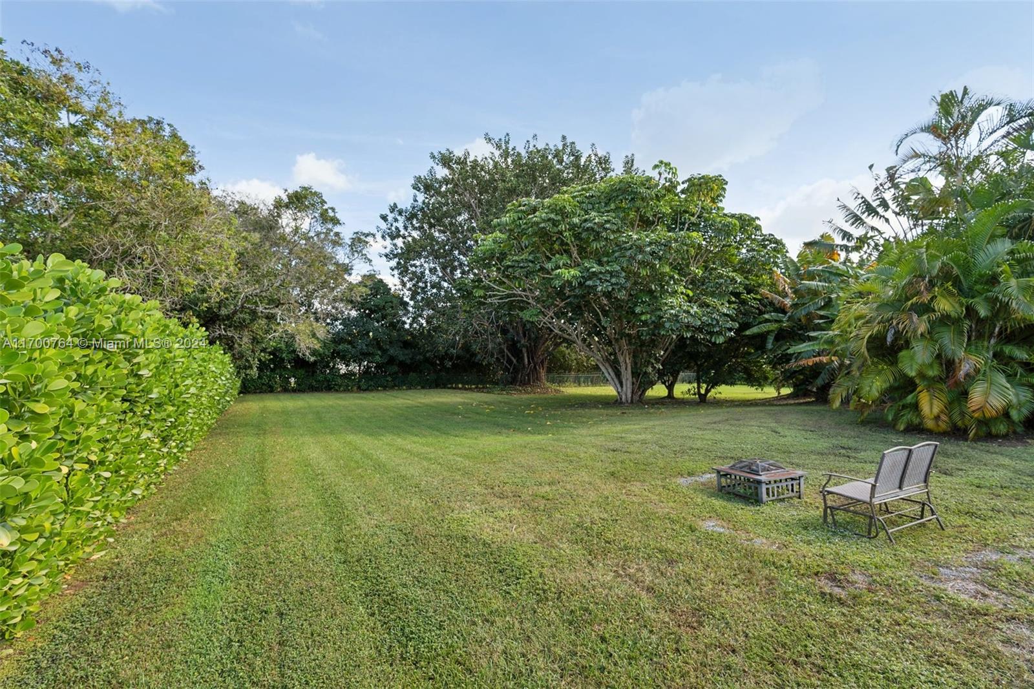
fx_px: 459
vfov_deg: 73.7
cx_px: 517
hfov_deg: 96.7
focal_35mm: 16
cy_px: 344
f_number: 8
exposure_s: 1/45
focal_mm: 16
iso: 100
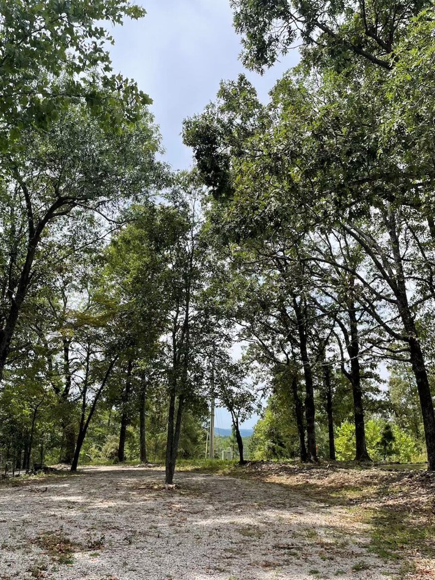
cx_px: 203
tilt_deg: +14.2
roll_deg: -1.6
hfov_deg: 49.7
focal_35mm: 28
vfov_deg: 63.4
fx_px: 469
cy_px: 306
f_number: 1.6
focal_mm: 4.2
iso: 32
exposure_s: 1/1795
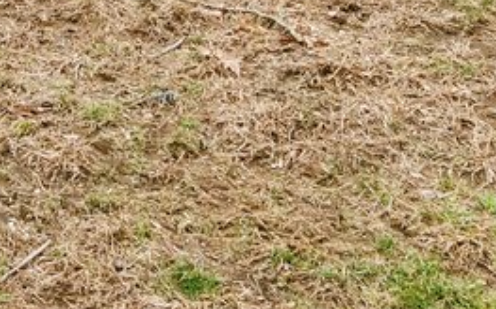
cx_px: -211
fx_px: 1716
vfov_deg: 8.8
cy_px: -547
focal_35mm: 127
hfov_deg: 15.4
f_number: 9
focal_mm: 16
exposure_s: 1/250
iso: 400
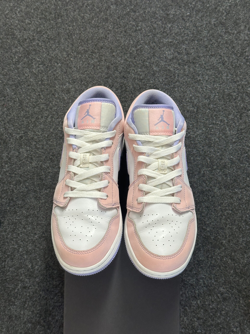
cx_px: 125
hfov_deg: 30.3
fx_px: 462
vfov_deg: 39.7
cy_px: 167
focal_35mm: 48
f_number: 1.78
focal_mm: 6.86
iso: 160
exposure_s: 1/50
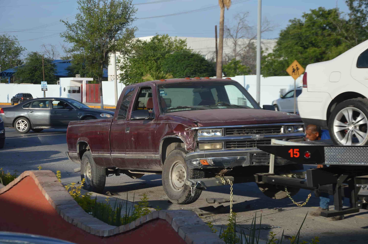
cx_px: 184
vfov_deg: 14.7
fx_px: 950
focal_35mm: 93
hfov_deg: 21.9
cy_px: 122
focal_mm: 62
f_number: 5.6
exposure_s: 1/500
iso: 125
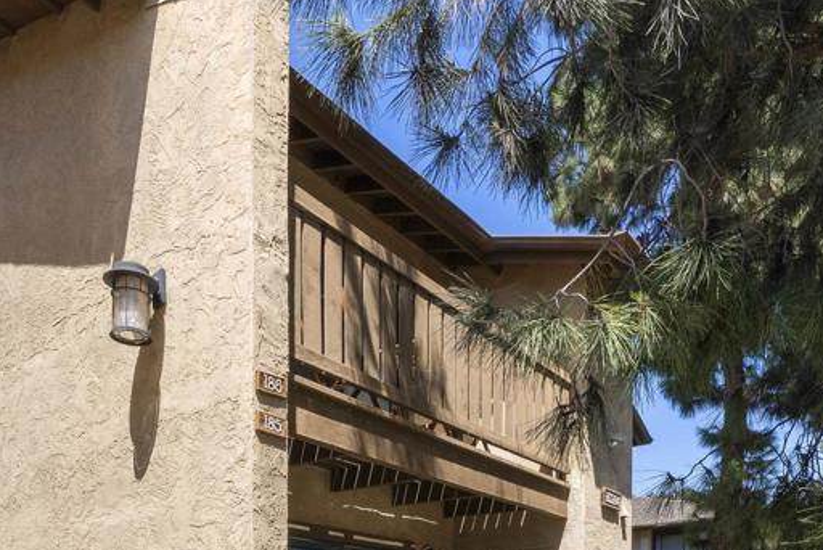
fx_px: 732
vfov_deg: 40.0
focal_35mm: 32
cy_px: 417
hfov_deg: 58.6
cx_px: 383
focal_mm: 16
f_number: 22
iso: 500
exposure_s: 1/40
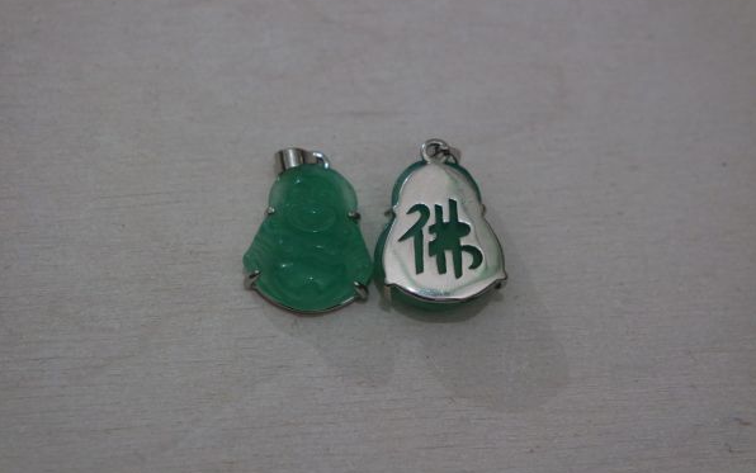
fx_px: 1628
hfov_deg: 26.1
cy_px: 235
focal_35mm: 79
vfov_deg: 16.5
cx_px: 379
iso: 3200
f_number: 5.6
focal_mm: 50
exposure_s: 1/60
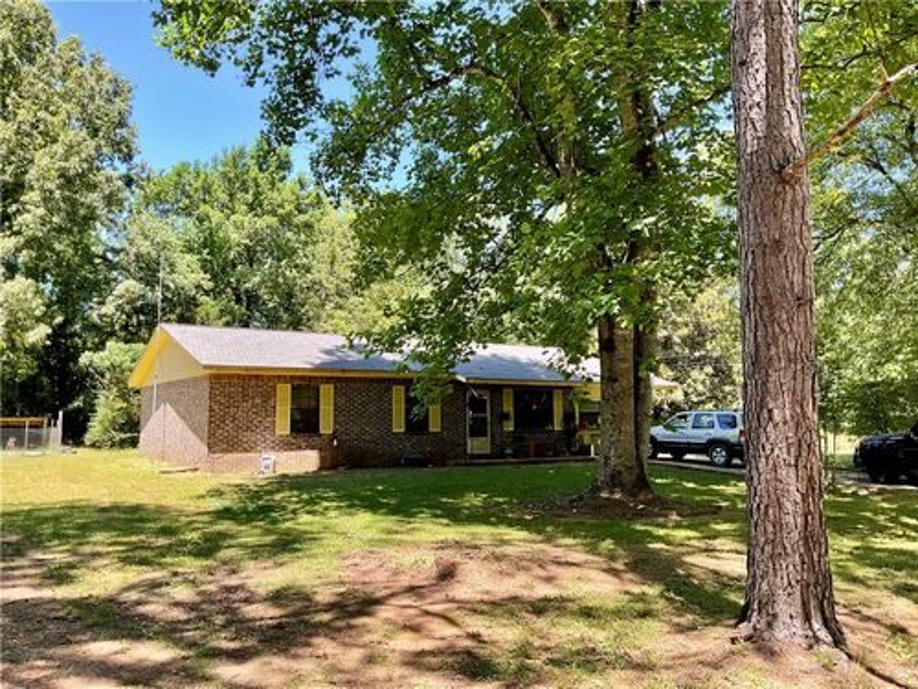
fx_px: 769
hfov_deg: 61.7
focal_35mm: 29
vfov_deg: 48.2
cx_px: 459
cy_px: 344
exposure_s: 1/130
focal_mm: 3
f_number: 1.8
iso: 16
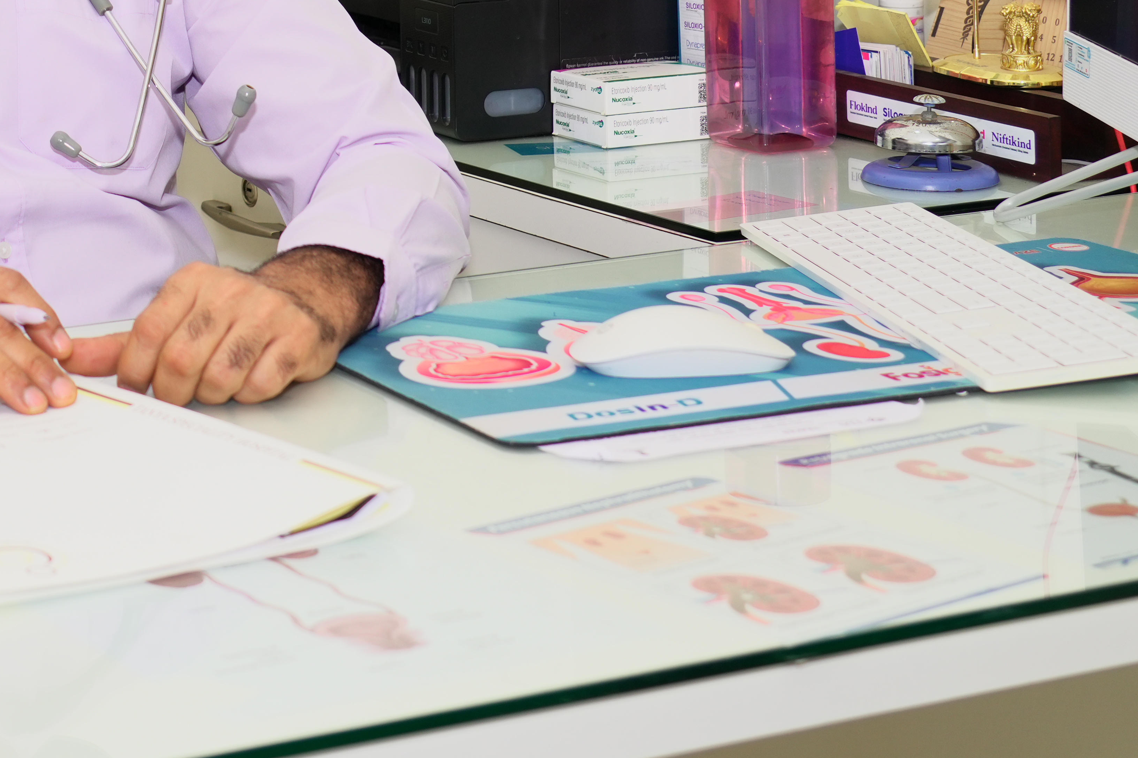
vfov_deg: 14.5
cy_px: -257
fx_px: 2845
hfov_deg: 21.4
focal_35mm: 90
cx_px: -136
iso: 200
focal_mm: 31
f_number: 4.5
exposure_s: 1/160
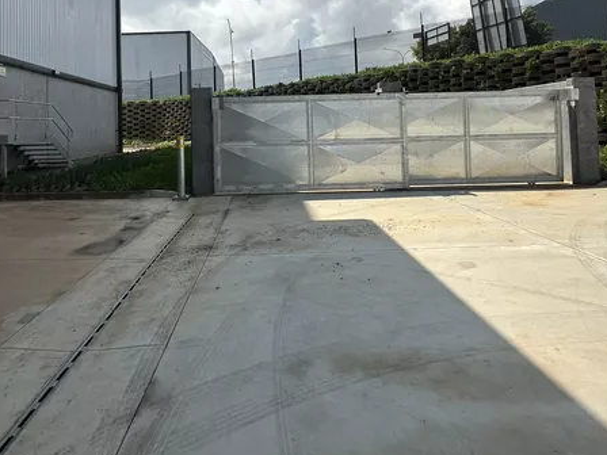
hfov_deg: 69.0
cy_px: 111
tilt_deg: +1.1
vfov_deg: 52.4
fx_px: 438
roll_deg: +1.7
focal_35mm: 25
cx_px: 256
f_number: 2.2
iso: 50
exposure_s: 1/4292
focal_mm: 2.22
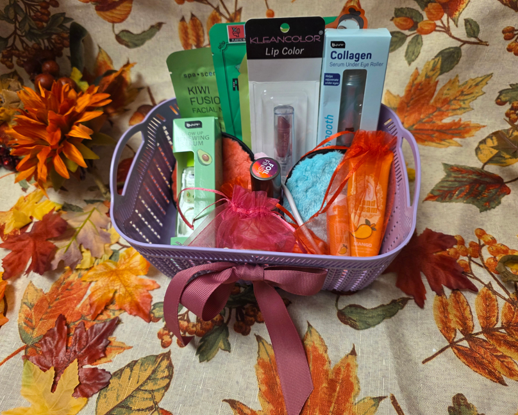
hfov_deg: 68.1
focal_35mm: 25
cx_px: 254
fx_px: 383
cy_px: 202
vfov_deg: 56.8
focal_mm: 6.3
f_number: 1.7
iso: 200
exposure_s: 1/120
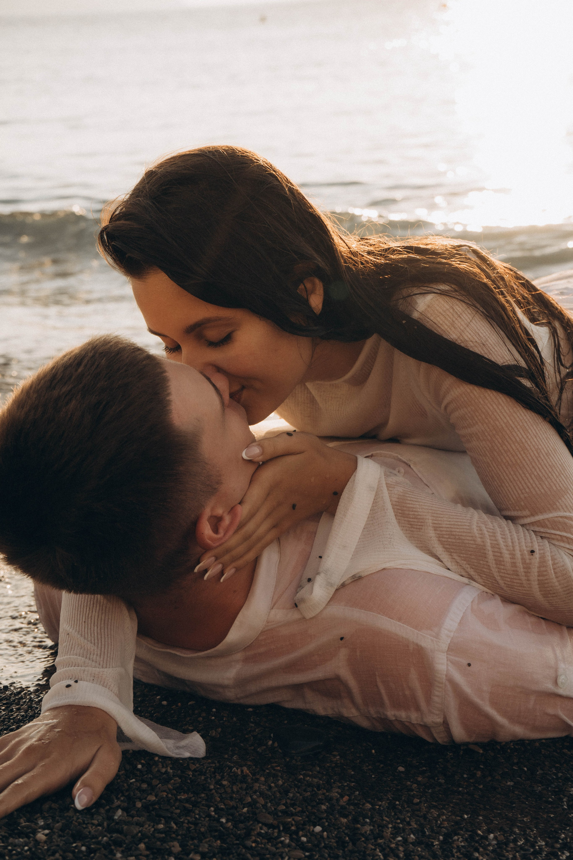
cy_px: 430
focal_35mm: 67
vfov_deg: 30.1
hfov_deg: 20.3
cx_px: 286
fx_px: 1599
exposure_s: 1/500
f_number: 9
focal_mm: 67
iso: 500
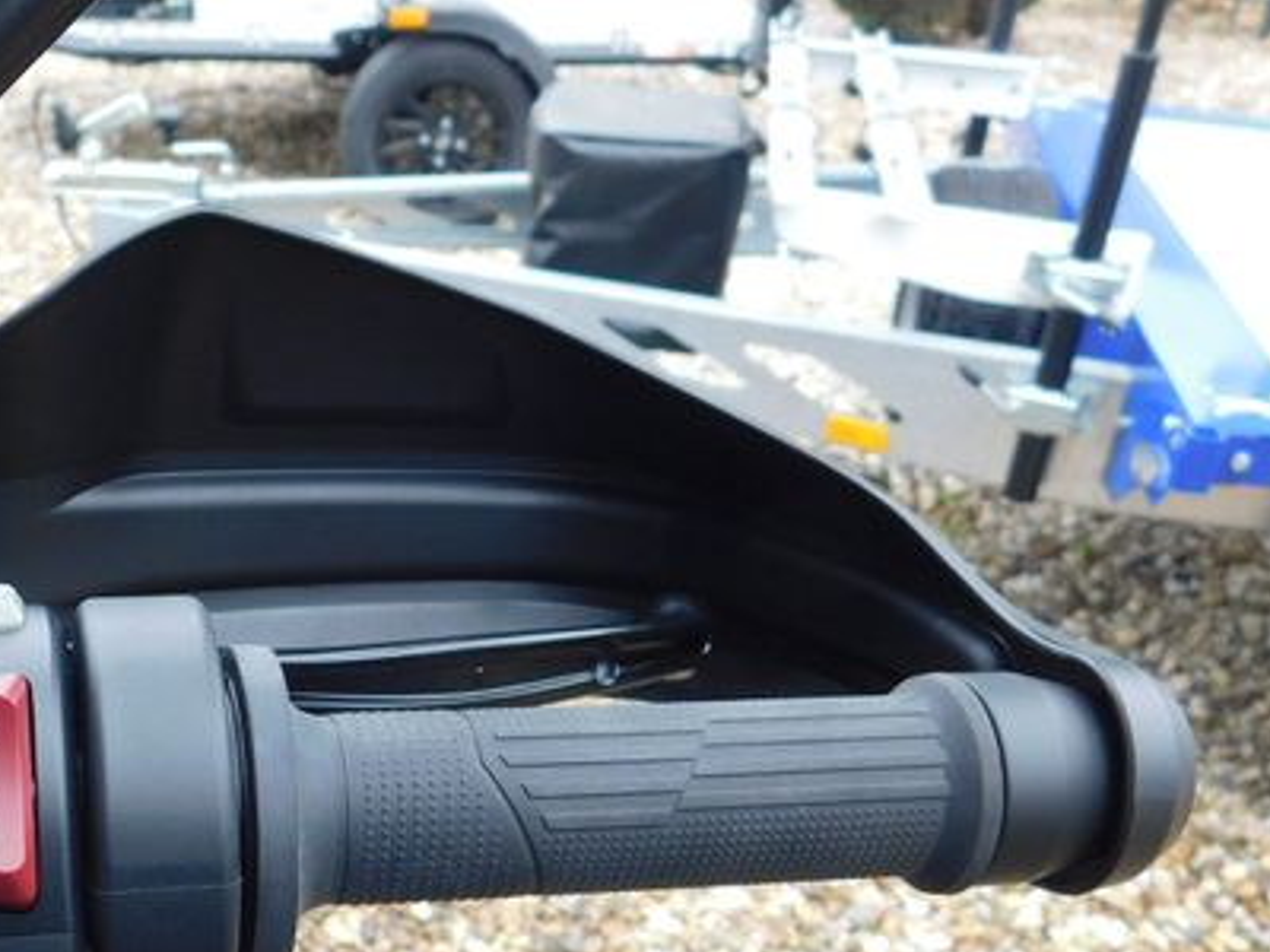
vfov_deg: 29.6
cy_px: 758
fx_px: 1761
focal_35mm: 48
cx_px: 330
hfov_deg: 38.7
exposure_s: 1/160
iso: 125
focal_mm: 5.3
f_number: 3.2
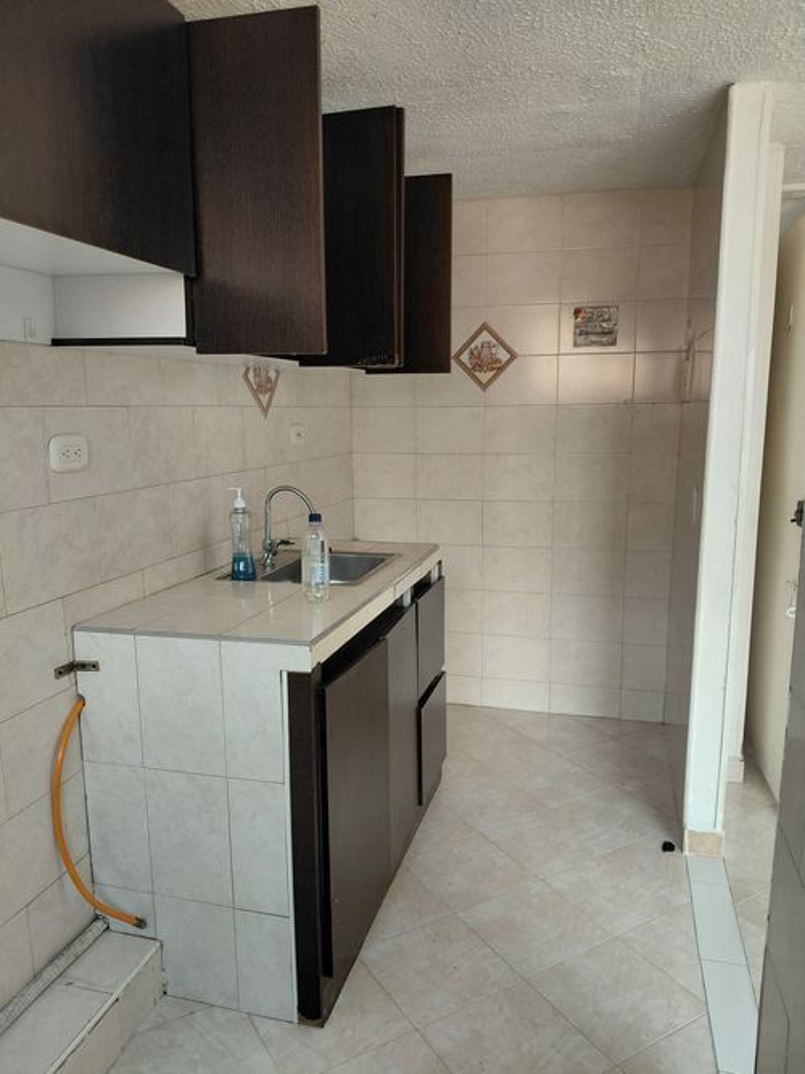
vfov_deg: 69.4
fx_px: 775
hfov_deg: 54.9
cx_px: 402
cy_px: 537
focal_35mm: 25
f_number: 1.8
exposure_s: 1/120
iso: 80
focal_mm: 4.69
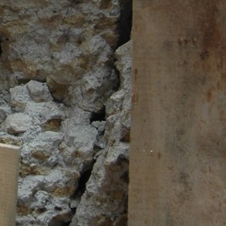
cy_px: 25
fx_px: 1160
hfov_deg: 10.8
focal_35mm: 157
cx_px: -82
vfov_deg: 11.1
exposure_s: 1/30
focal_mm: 24
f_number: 3.5
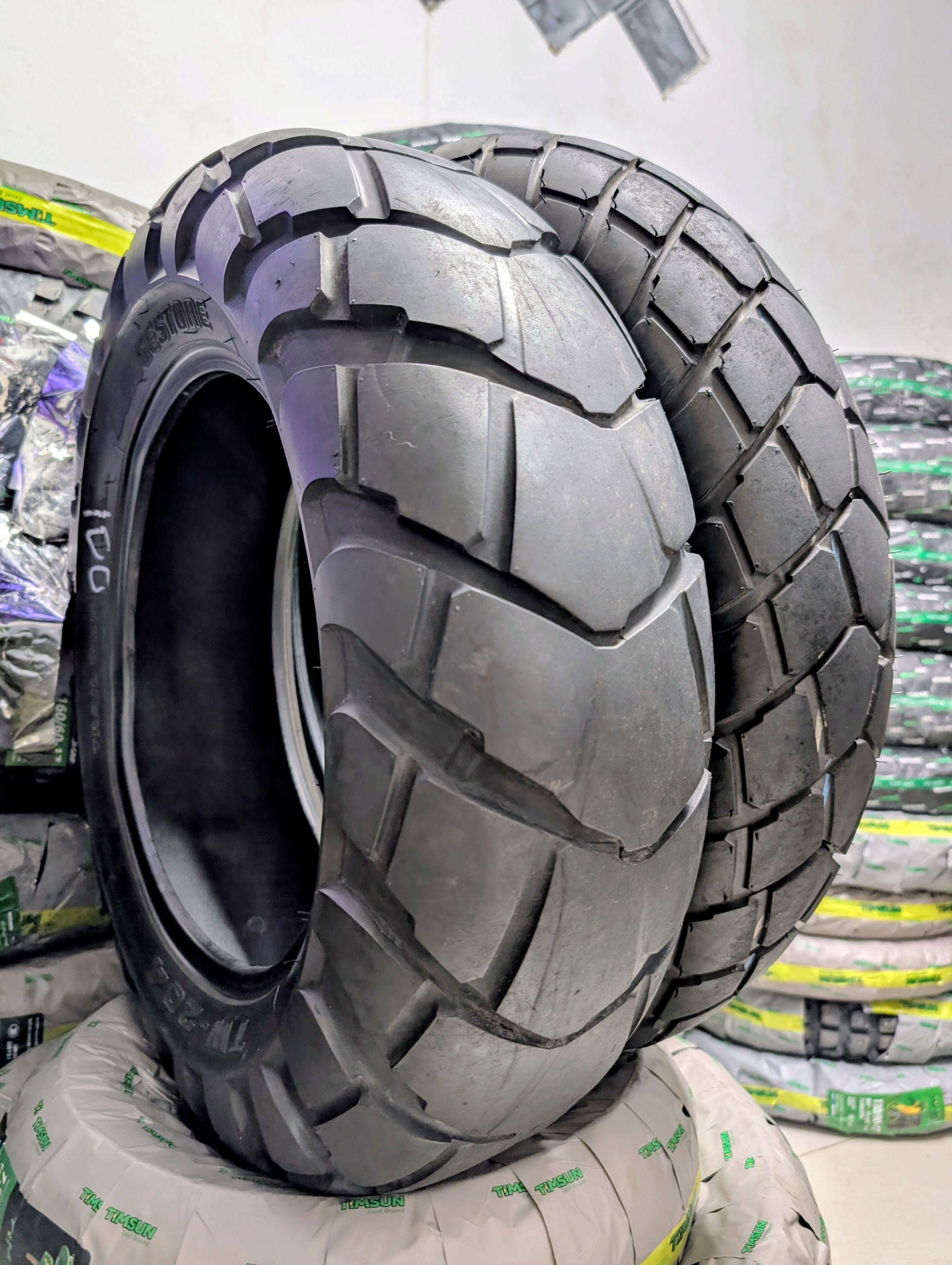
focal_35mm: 24
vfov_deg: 71.5
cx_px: 476
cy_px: 632
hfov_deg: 56.9
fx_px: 878
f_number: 1.68
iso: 21
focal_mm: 6.9
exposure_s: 1/30.2
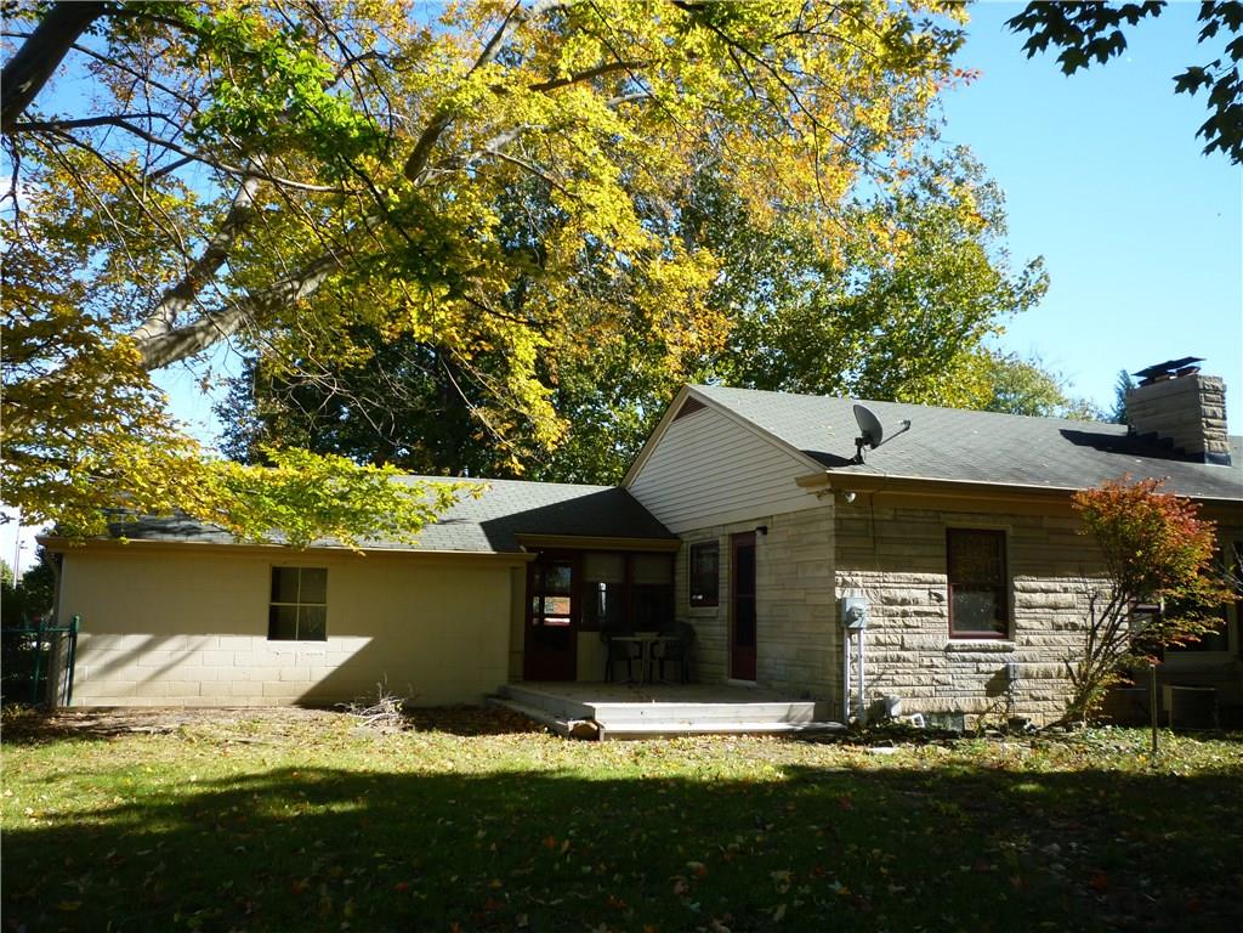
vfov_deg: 48.2
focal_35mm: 29
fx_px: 1041
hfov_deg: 61.7
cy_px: 466
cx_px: 622
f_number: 3.3
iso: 80
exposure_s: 1/320
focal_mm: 5.2
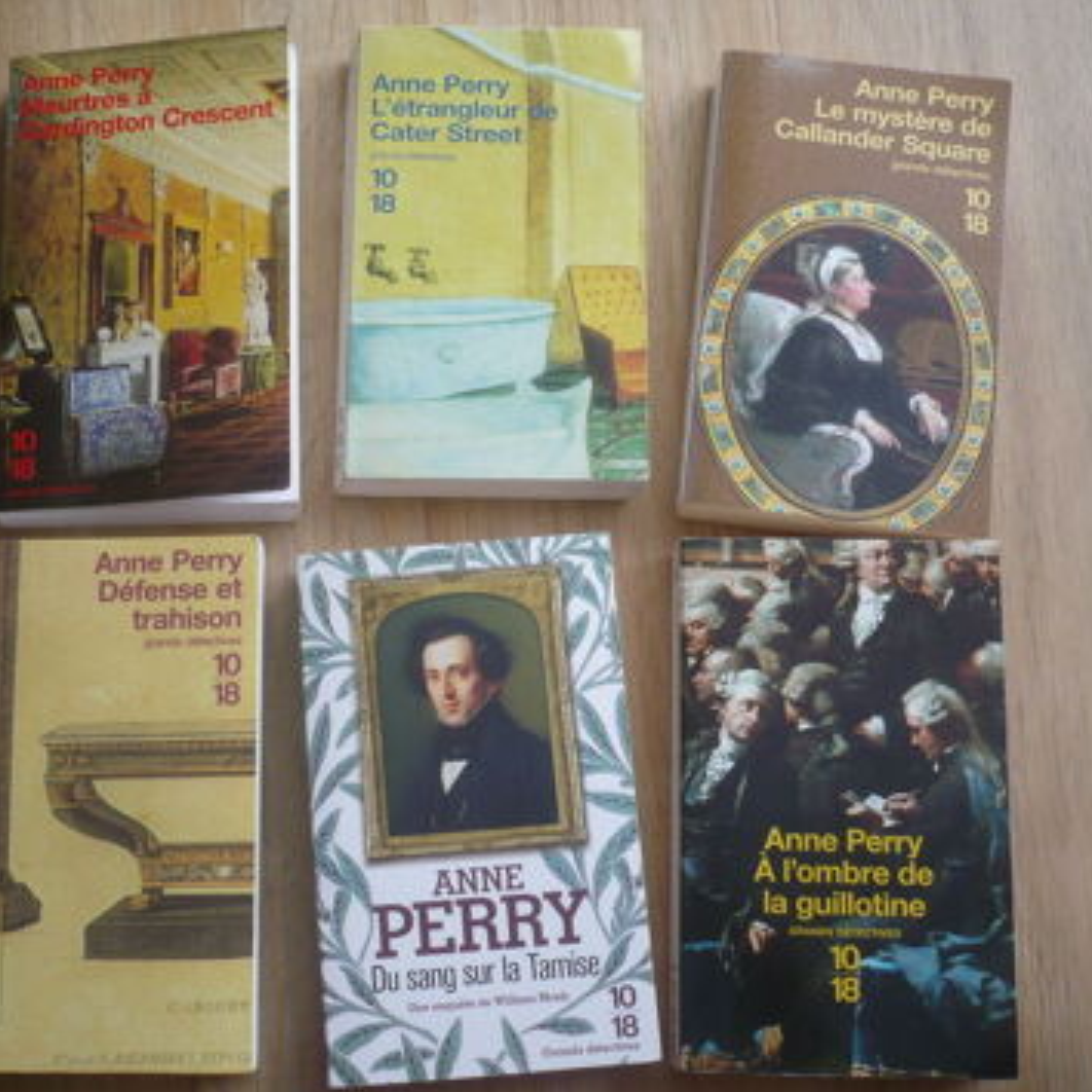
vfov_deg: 40.0
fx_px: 1499
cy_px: 549
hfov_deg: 39.9
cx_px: 438
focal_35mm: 42
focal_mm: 5.8
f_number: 2.8
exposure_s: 1/60
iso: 100
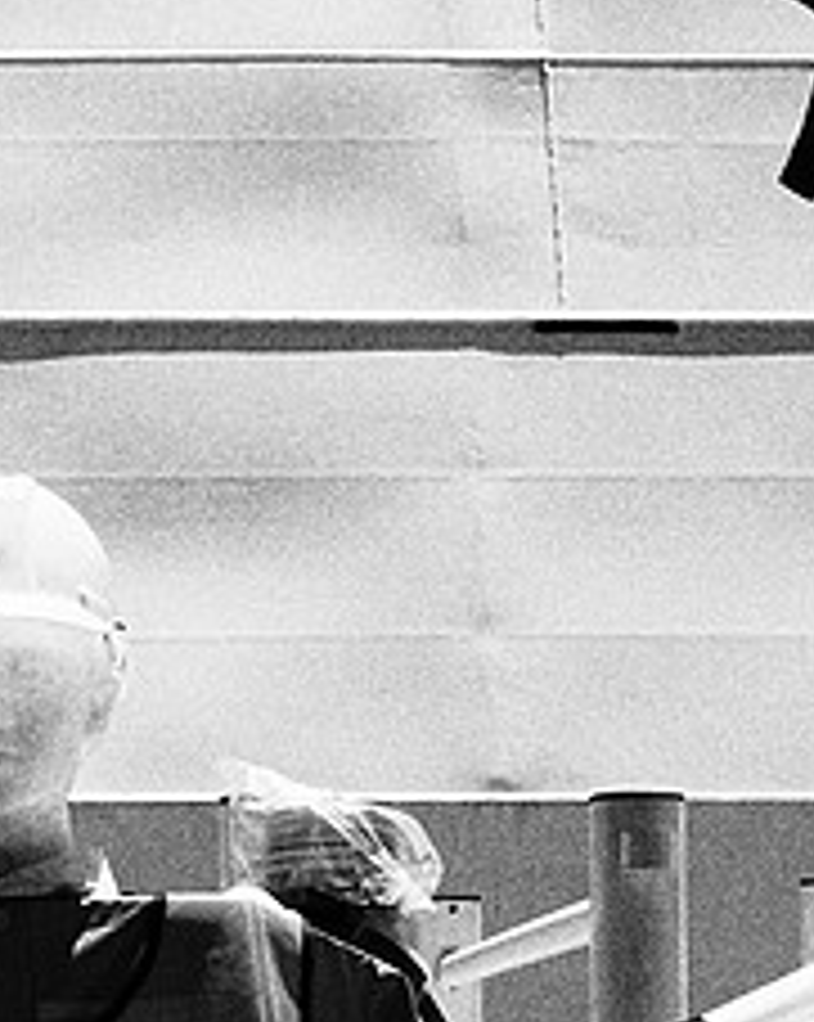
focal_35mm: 113
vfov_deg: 16.6
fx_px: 3410
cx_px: -112
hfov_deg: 13.3
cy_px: 1099
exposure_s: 1/640
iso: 320
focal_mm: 18.3
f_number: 4
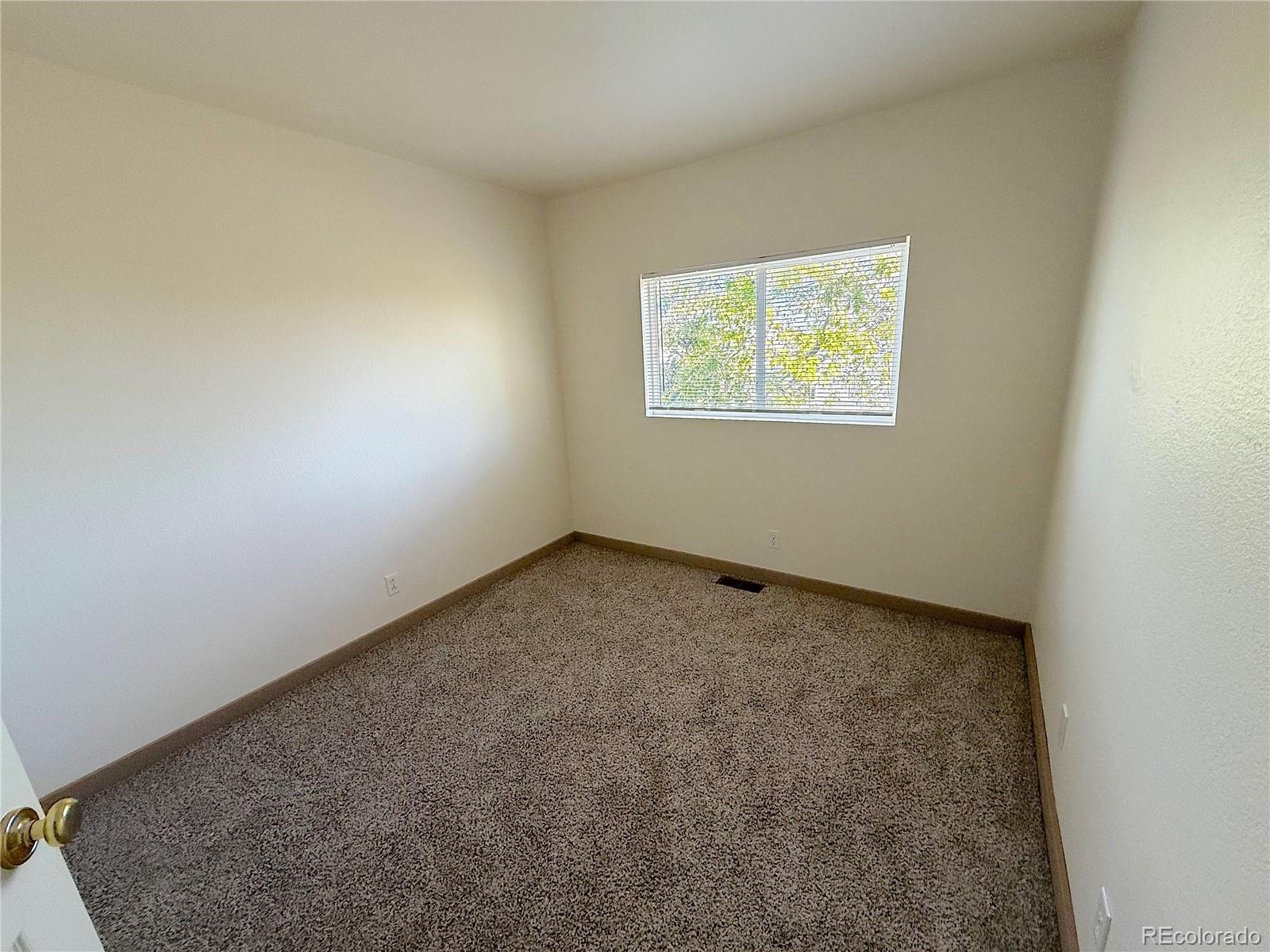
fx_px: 514
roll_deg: +3.4
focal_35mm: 14
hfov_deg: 102.1
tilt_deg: -13.8
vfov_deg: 85.7
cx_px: 635
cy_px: 476
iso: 320
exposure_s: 1/121
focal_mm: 2.22
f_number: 2.2
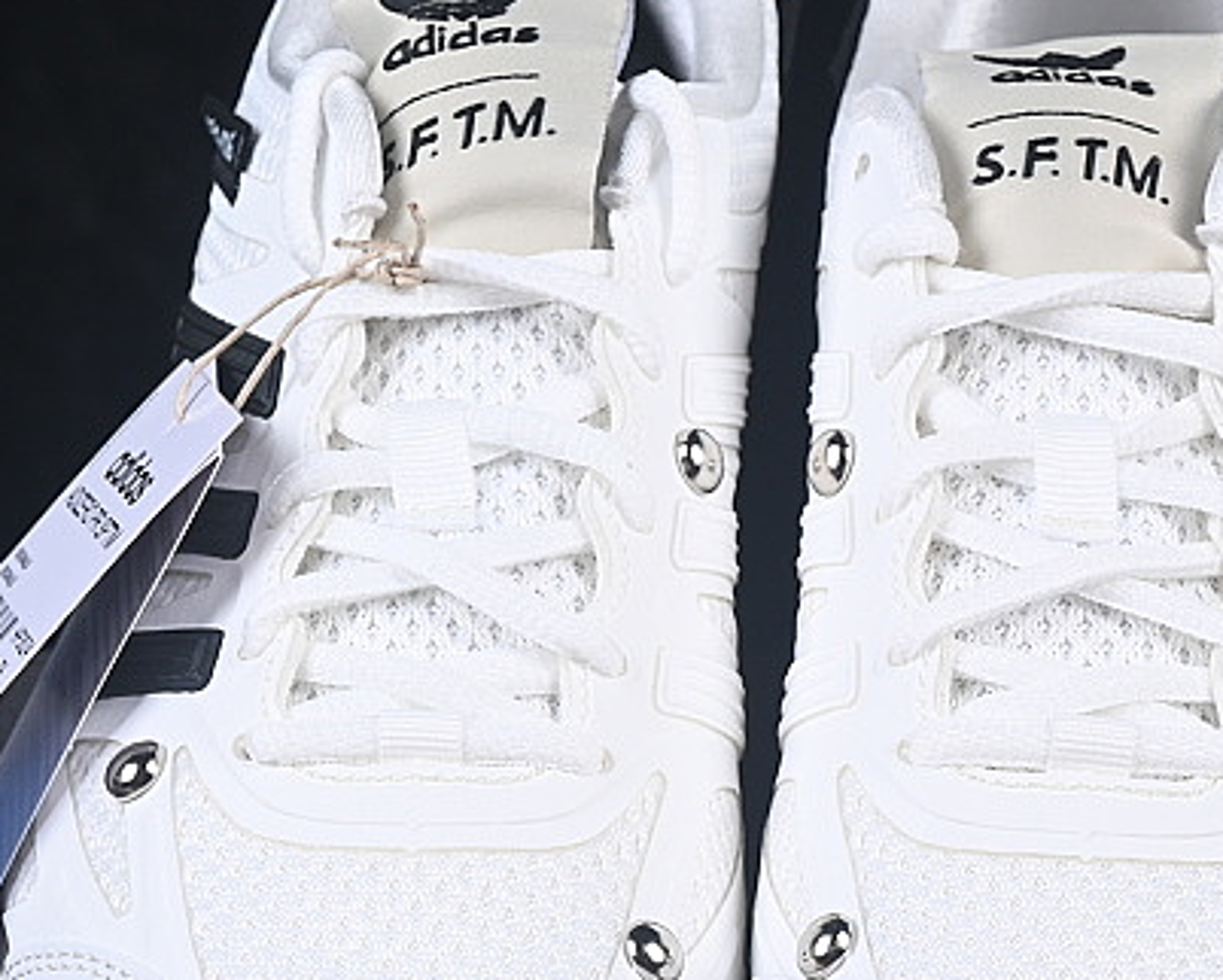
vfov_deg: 8.2
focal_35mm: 189
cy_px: 660
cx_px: 685
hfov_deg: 10.2
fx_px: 6844
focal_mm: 50
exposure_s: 1/60
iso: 160
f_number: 8
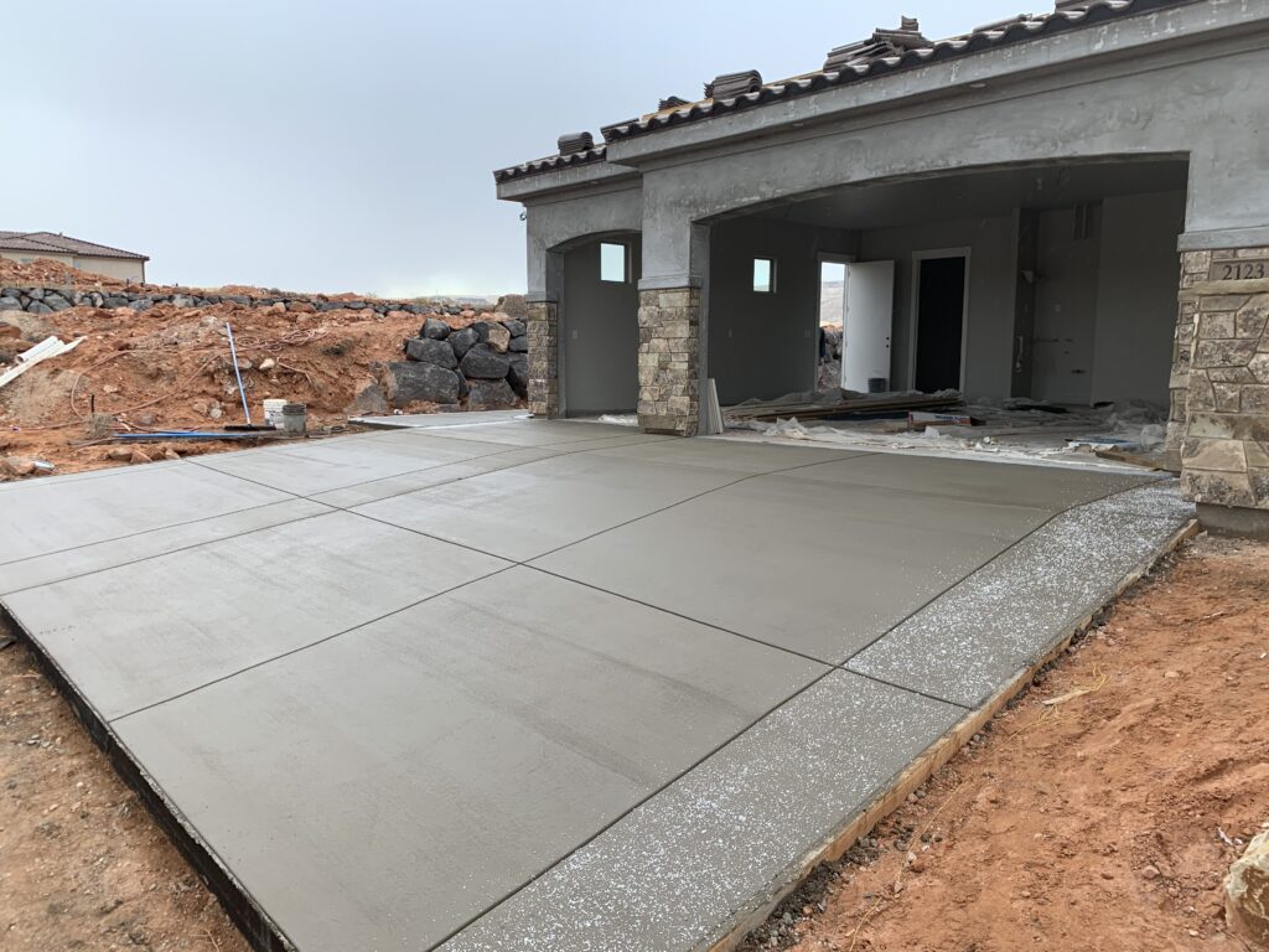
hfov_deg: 67.3
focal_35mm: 26
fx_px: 953
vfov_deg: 53.1
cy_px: 476
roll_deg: +0.5
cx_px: 634
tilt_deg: -6.5
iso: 25
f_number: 1.8
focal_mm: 4.25
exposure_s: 1/122
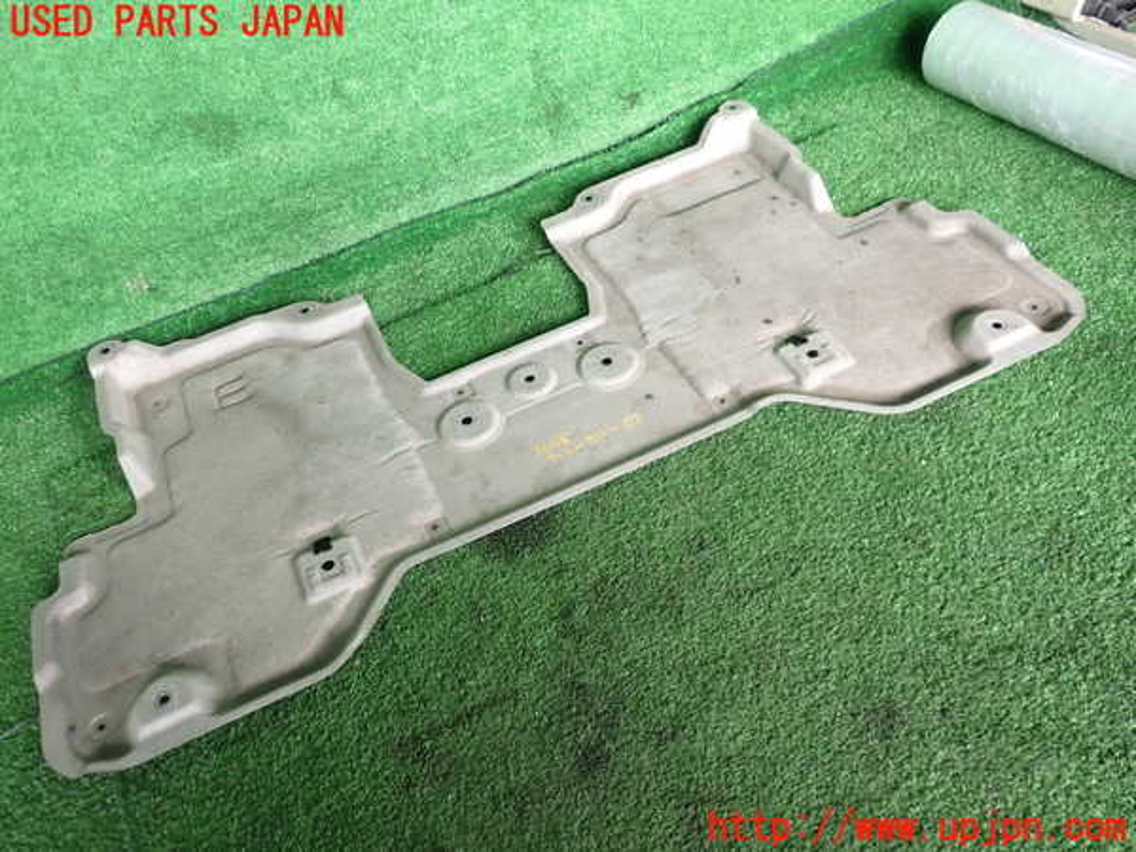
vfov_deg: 46.8
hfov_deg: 60.0
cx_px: 568
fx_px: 985
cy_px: 426
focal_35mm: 30
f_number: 2.3
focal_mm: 5.4
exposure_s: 1/60
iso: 160
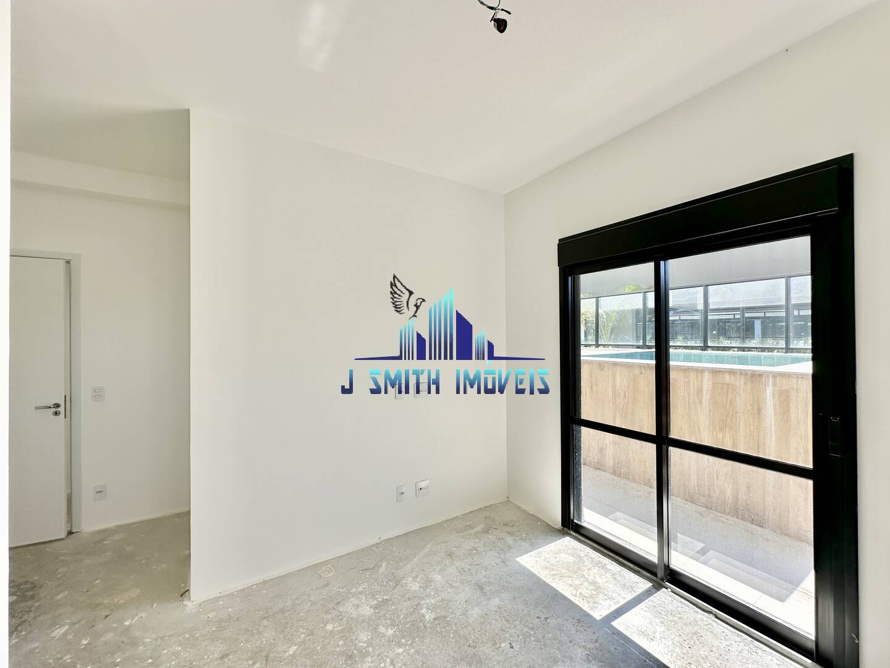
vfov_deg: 85.7
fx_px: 360
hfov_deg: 102.1
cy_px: 334
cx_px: 445
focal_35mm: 14
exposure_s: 1/339
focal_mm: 2.22
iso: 40
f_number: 2.2
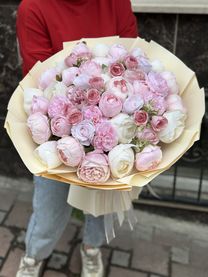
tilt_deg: -31.4
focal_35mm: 48
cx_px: 104
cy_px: 138
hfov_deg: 30.3
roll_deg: +0.0
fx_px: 385
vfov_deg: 39.7
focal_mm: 6.86
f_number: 1.78
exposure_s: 1/919
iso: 80
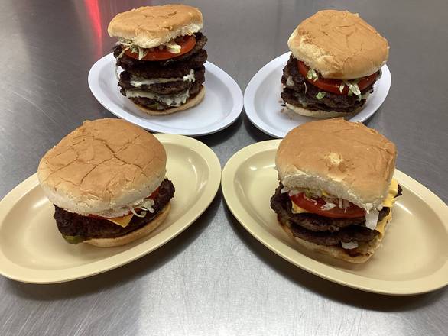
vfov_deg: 45.5
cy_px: 168
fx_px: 401
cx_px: 224
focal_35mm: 31
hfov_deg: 58.3
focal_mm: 3.3
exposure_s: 1/60
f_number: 2.4
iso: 64
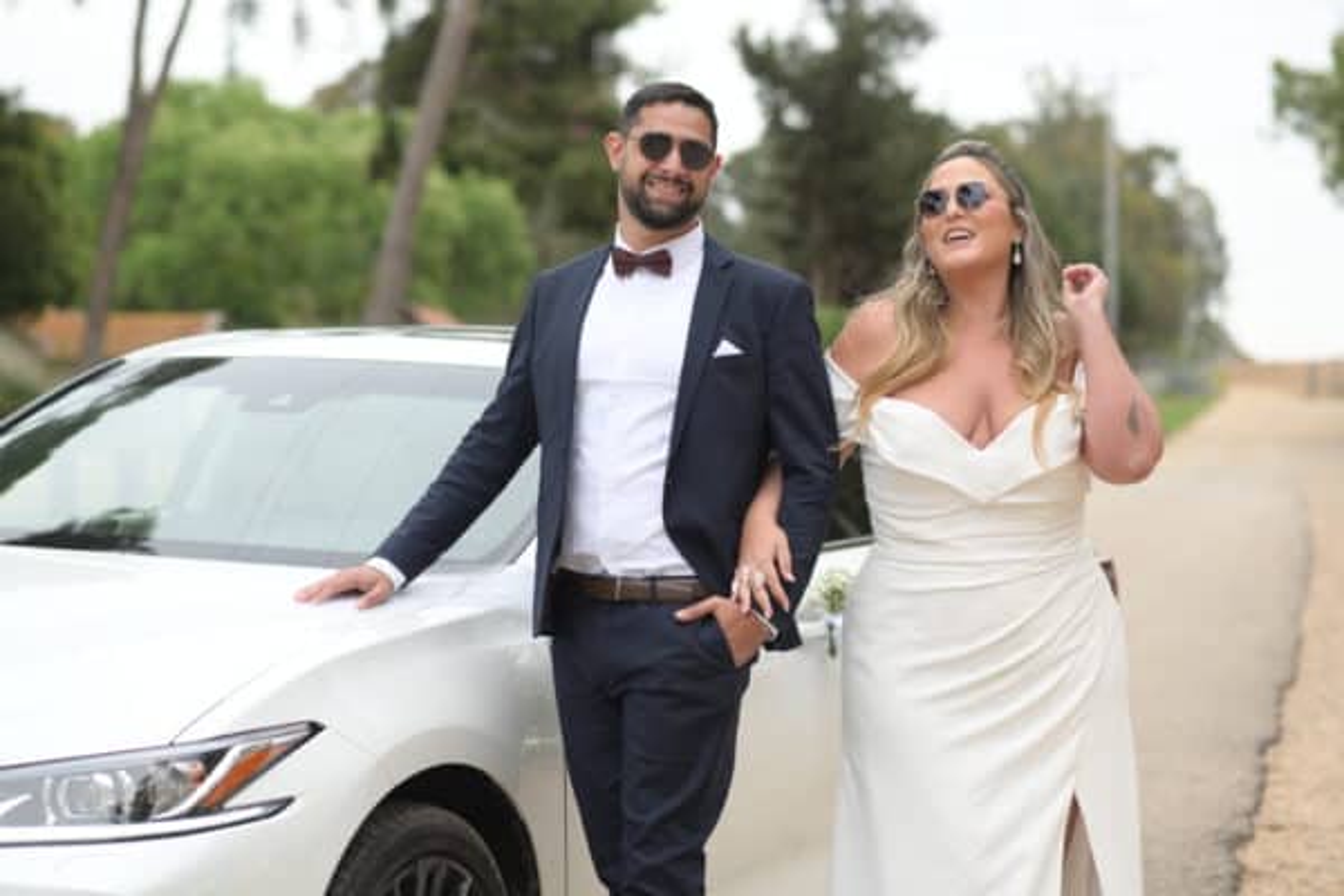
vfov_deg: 16.1
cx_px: 672
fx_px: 3173
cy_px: 448
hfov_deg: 23.9
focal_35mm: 85
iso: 250
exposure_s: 1/250
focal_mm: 85
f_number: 3.2
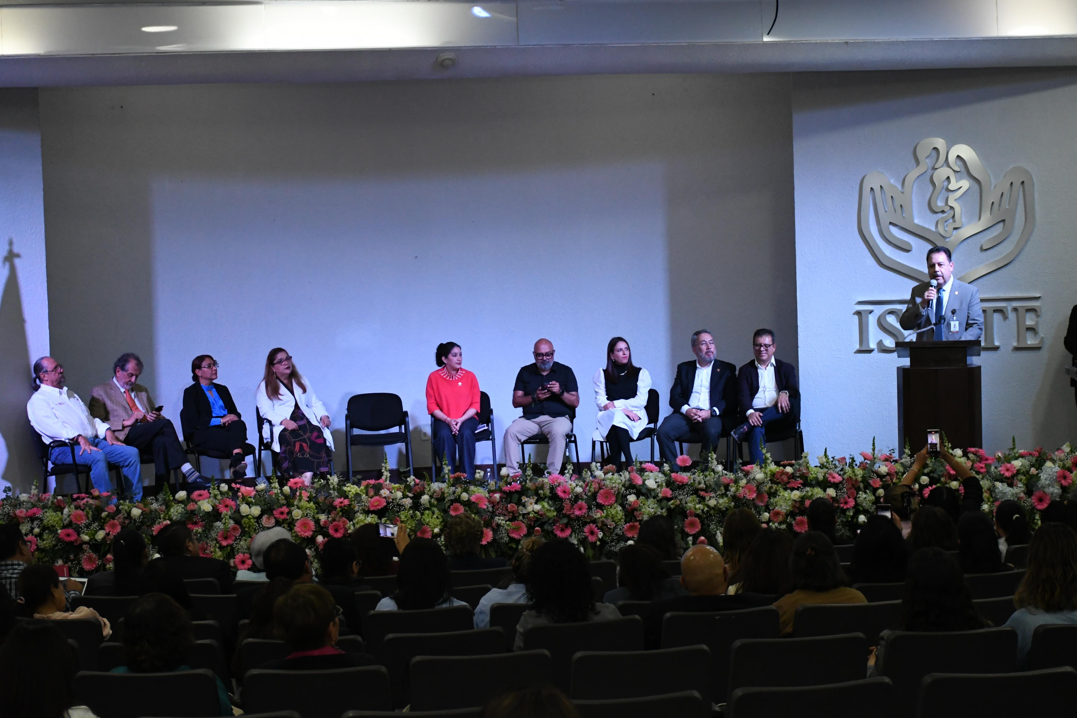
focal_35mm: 64
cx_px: 534
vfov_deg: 21.2
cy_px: 358
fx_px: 1914
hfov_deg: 31.4
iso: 2500
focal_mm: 42
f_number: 4.5
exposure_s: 1/160
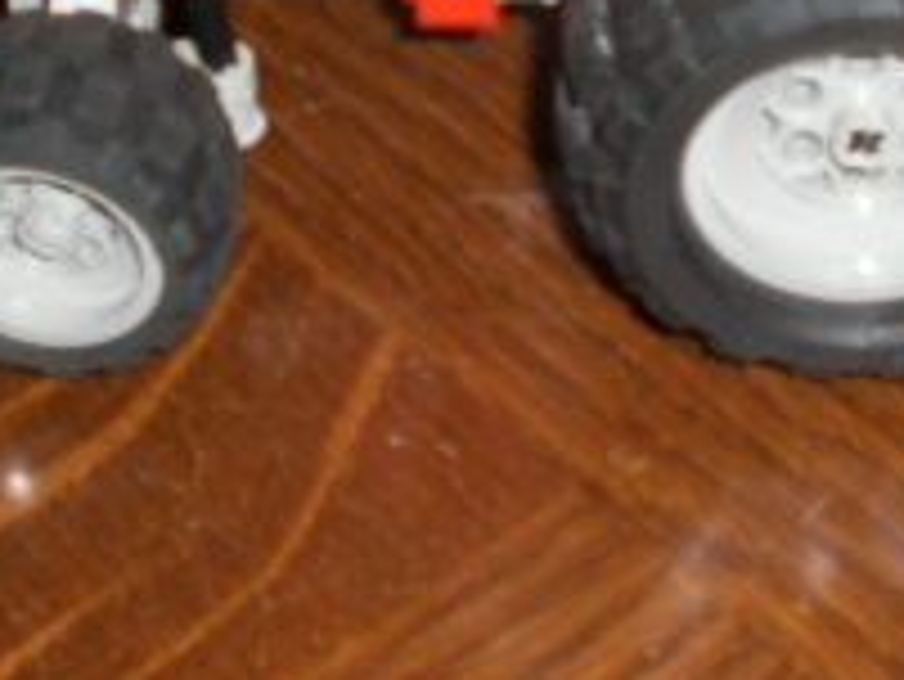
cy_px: 18
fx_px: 3162
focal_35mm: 121
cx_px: 607
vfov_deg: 12.1
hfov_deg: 16.2
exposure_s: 1/60
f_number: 3.1
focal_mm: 6.3
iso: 200
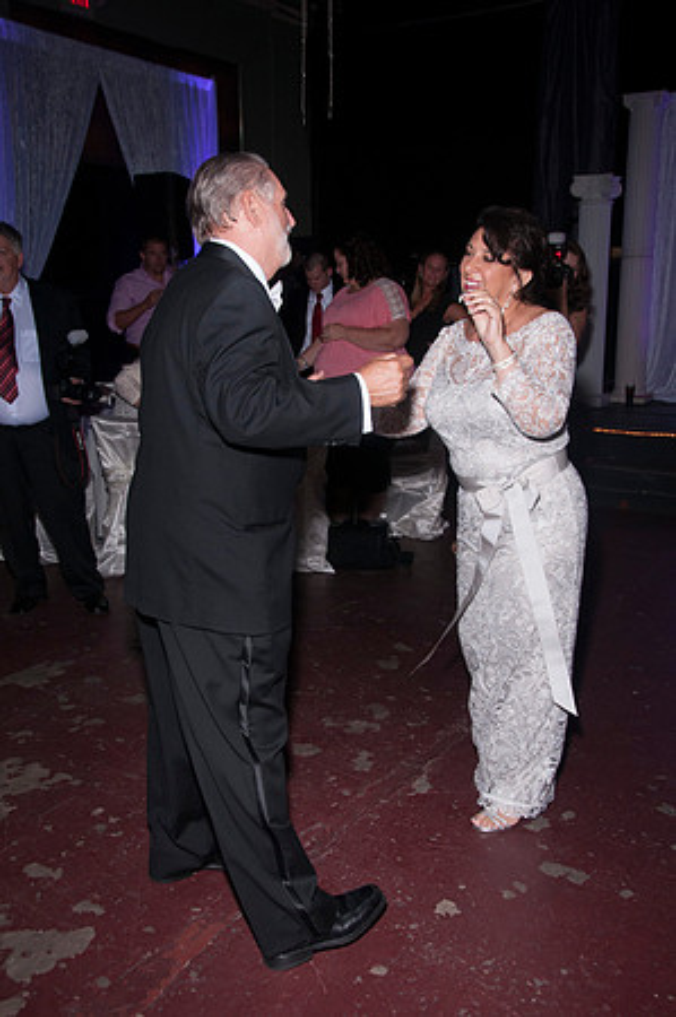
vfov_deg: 53.2
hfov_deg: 36.8
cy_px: 508
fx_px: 1016
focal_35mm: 36
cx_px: 338
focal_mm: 24
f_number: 5.6
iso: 400
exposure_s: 1/60
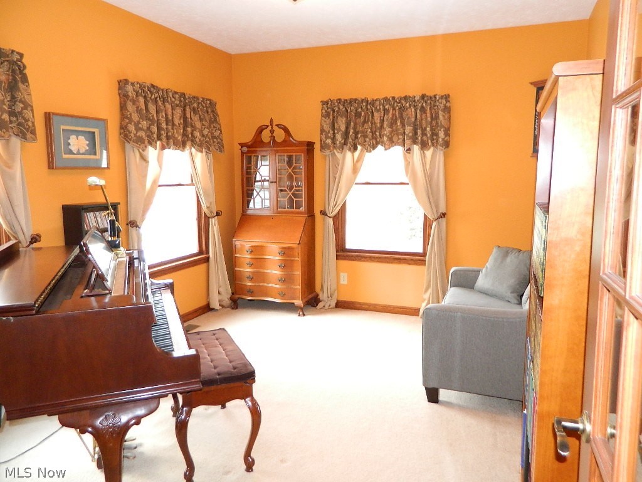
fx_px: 464
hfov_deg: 69.4
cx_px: 321
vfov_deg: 54.9
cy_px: 241
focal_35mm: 25
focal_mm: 4.5
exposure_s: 1/30
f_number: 3.1
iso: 250
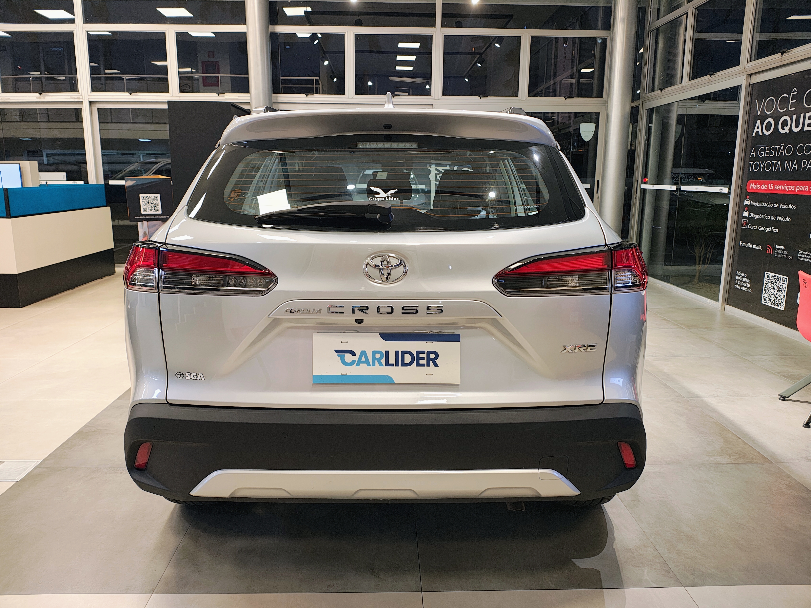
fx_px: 586
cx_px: 406
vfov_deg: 54.9
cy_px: 304
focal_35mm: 25
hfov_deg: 69.4
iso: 603
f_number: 1.4
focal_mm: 5.89
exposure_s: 1/60
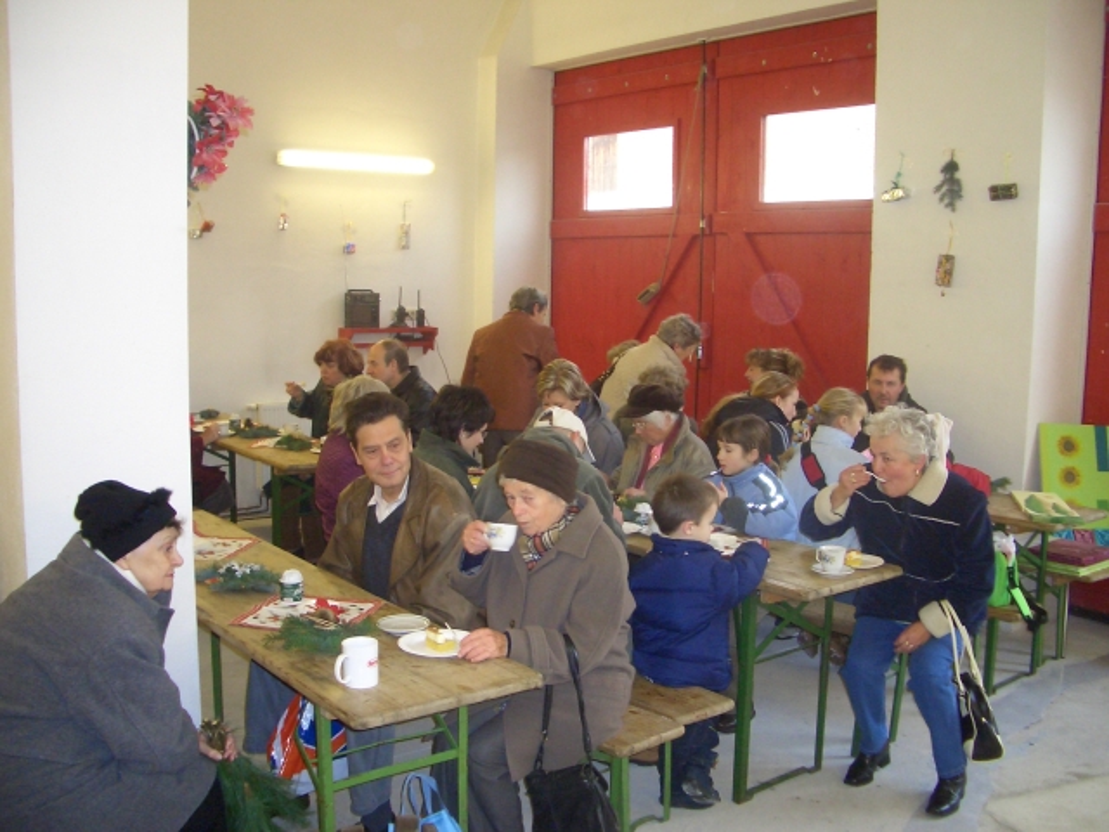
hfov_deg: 52.6
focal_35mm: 35
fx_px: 1121
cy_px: 416
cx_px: 554
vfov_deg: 40.7
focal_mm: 5.8
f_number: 2.6
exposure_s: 1/40
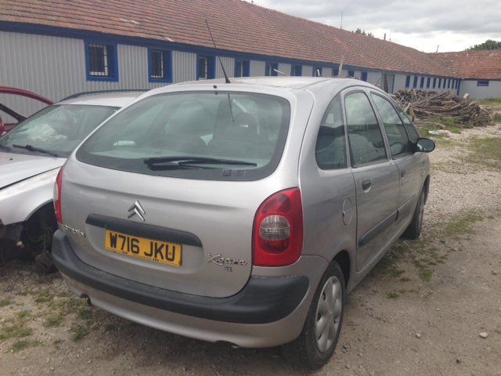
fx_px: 478
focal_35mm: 33
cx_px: 250
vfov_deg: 42.9
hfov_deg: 55.4
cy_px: 188
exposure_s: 1/669
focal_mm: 4.13
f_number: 2.4
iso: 50
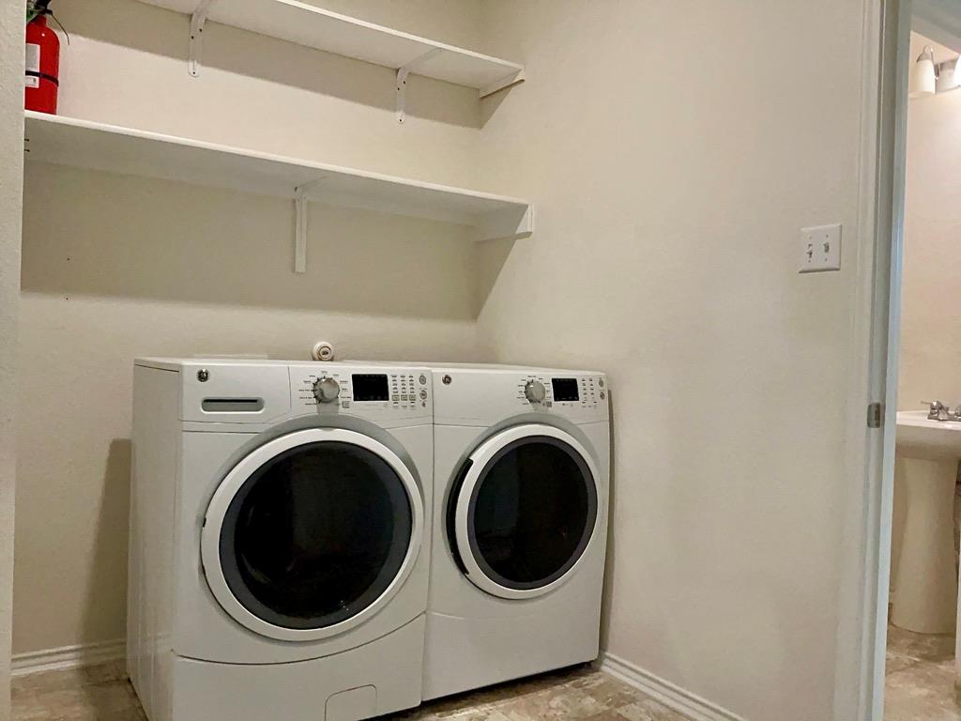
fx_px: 750
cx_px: 480
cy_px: 360
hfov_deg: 65.3
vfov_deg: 51.4
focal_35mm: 27
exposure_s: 1/100
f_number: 1.8
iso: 250
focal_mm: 3
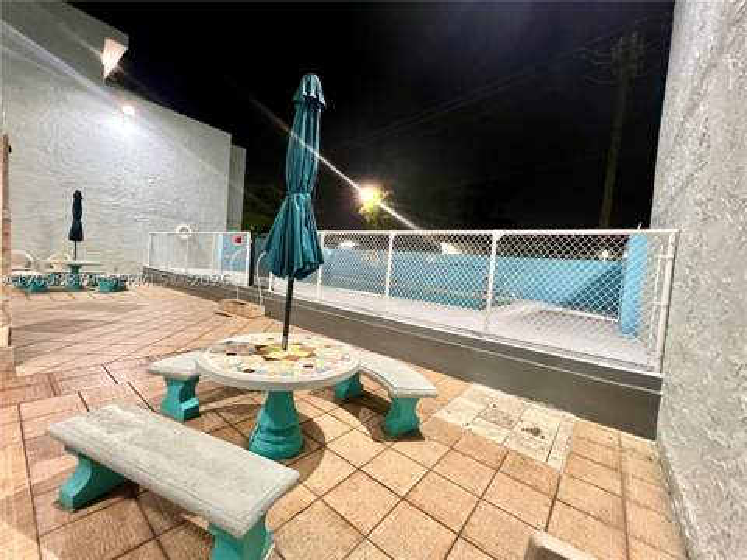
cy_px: 280
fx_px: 281
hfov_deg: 106.2
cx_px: 374
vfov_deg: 89.9
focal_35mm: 13
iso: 800
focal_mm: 1.57
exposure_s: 1/60
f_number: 1.8
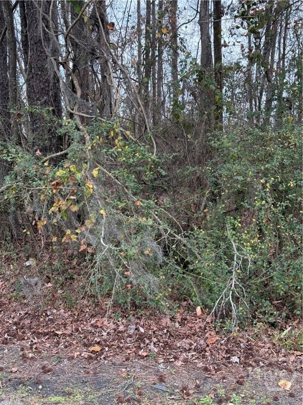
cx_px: 152
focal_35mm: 48
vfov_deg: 39.7
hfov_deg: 30.3
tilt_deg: -4.5
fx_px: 560
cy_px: 202
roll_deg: -0.4
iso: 100
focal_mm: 6.76
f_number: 1.78
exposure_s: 1/484
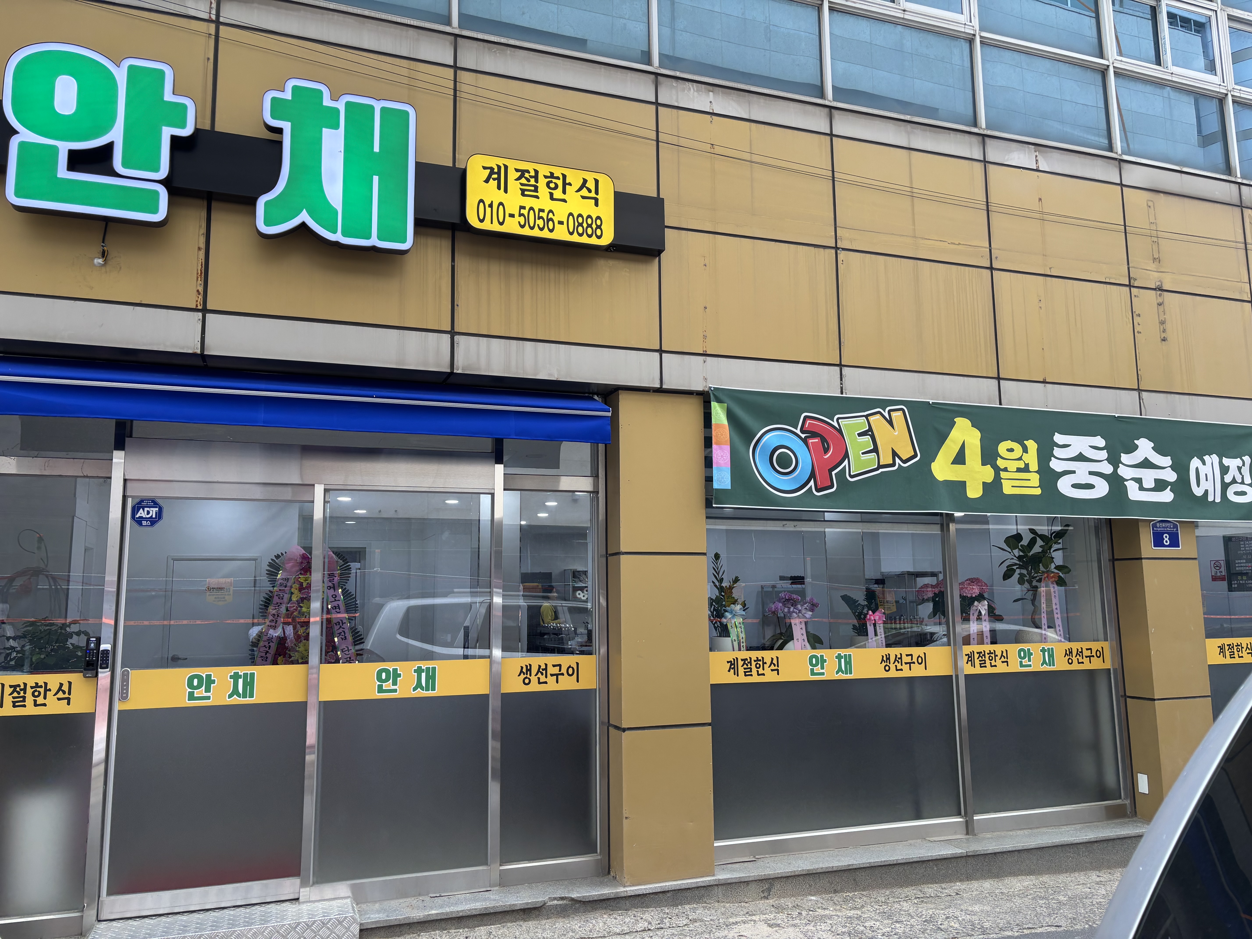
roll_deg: +1.1
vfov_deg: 53.1
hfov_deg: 67.3
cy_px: 470
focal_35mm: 26
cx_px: 626
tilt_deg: +9.0
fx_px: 940
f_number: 1.6
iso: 40
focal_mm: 5.96
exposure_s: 1/120
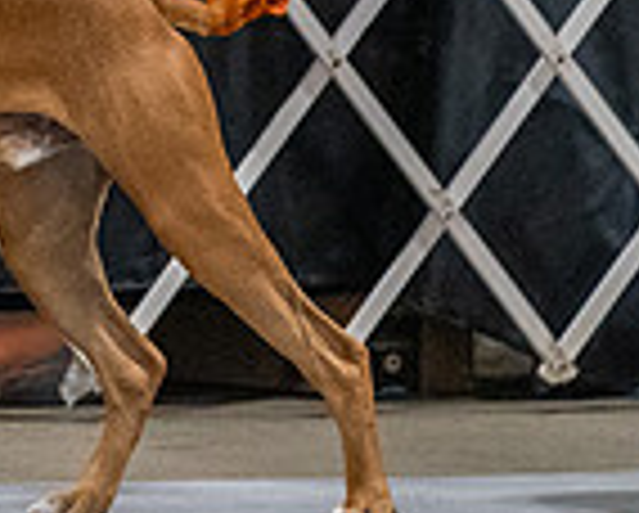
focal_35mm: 890
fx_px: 16855
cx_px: -259
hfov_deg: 2.2
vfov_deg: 1.7
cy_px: -387
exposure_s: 1/250
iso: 6400
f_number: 3.5
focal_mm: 200
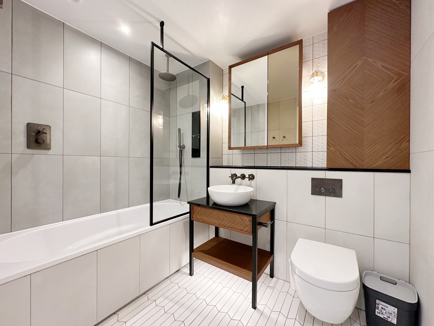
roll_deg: -0.4
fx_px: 176
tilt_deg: +1.3
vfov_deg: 85.7
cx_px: 217
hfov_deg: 102.1
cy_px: 163
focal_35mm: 14
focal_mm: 2.22
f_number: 2.2
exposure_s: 1/50
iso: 160
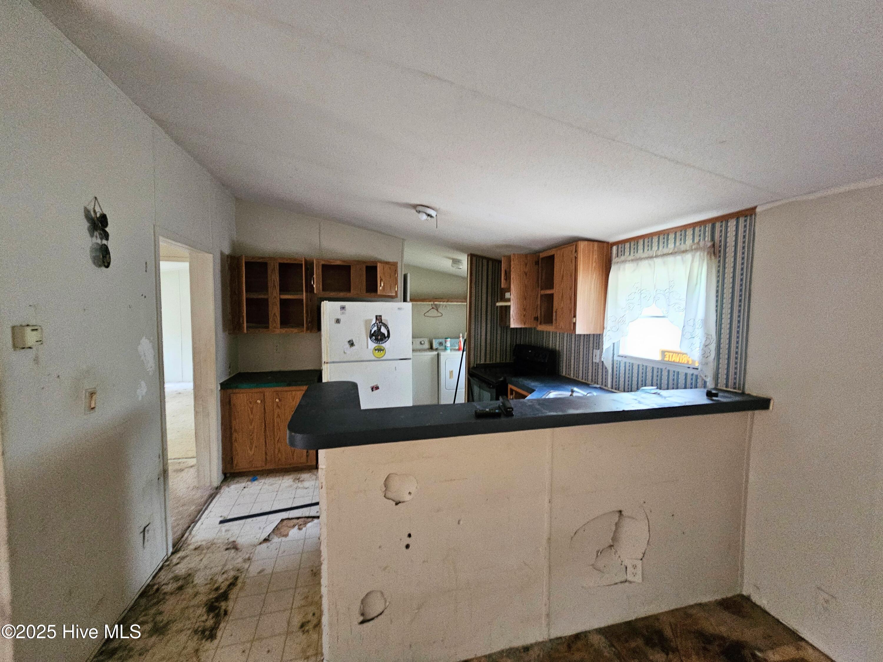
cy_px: 331
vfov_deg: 89.9
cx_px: 442
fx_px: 332
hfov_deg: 106.2
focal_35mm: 13
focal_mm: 2.2
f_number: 2.2
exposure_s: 1/24
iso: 640
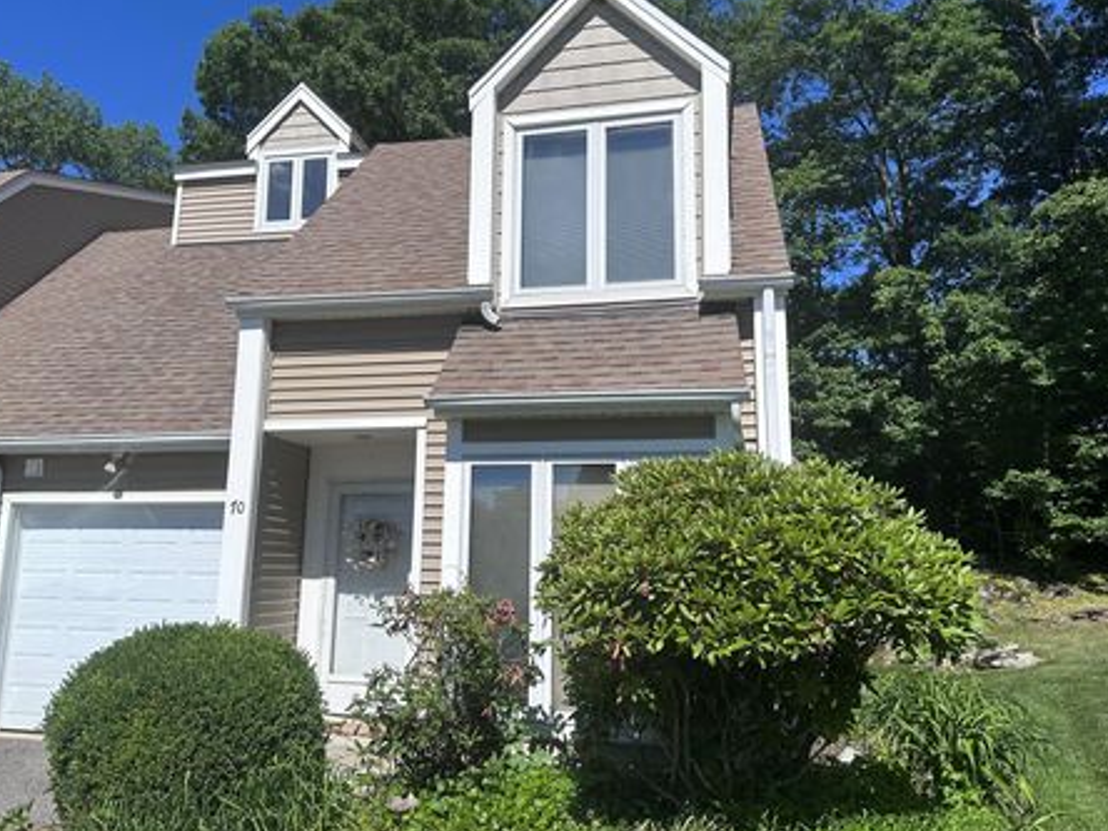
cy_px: 388
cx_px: 507
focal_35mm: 27
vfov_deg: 51.3
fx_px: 864
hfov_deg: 65.2
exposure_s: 1/7042
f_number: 1.78
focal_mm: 6.86
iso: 80
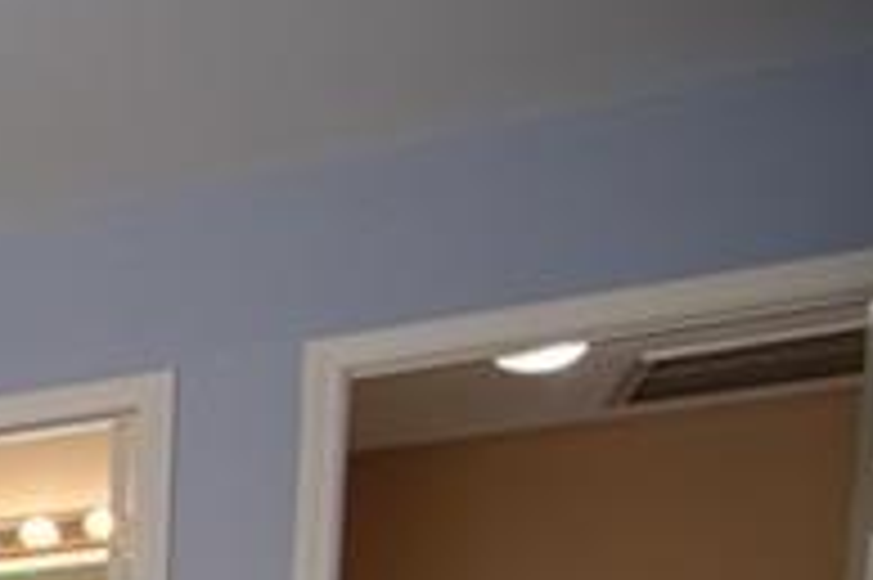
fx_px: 1793
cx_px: -1116
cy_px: 1120
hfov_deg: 16.1
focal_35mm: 74
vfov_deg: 15.2
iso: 200
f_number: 7.1
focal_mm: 14
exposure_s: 1/15
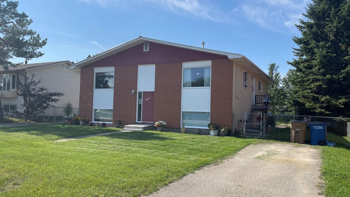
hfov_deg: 66.1
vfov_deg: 40.2
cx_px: 178
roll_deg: -1.1
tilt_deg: +2.8
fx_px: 269
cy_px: 103
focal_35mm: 29
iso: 32
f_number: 1.6
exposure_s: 1/2882
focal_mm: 4.2
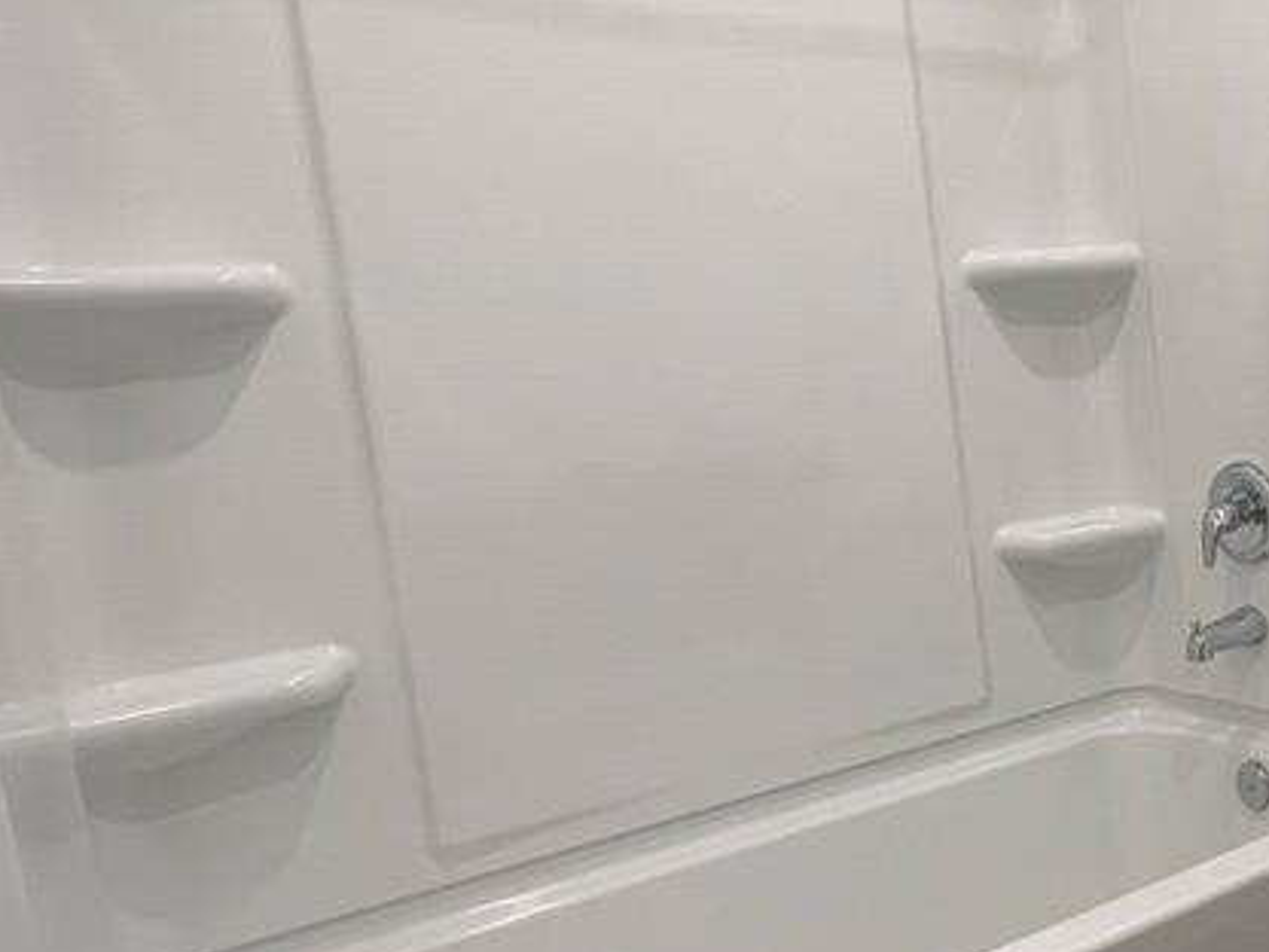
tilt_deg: -4.1
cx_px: 1193
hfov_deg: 49.2
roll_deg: +5.7
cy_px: 507
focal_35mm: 32
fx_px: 1173
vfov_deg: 44.1
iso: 125
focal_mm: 1.57
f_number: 1.8
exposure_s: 1/120
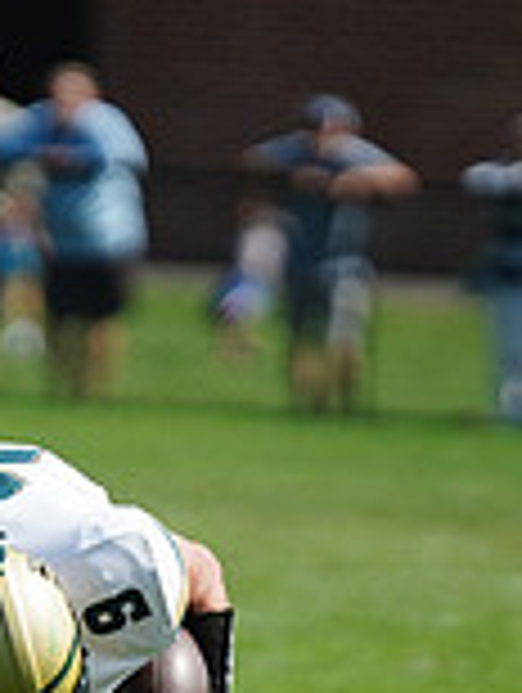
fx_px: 21755
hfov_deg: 1.4
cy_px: 655
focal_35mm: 1085
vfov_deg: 1.8
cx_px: 72
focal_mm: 300
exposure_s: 1/5000
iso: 400
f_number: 2.8
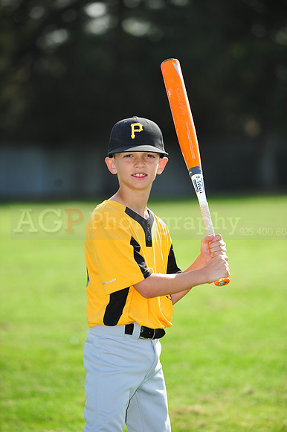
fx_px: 2215
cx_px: 144
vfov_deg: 11.1
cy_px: 216
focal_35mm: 185
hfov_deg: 7.4
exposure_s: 1/1600
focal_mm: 185
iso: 400
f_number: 4.5
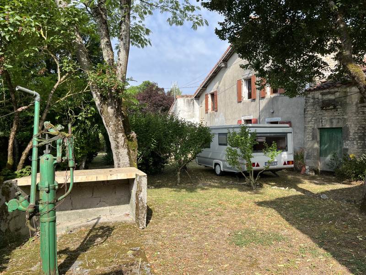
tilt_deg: +0.8
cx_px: 183
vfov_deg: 53.1
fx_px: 275
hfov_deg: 67.3
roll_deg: +0.7
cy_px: 138
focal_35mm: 26
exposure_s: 1/1890
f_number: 1.6
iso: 50
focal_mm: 5.1
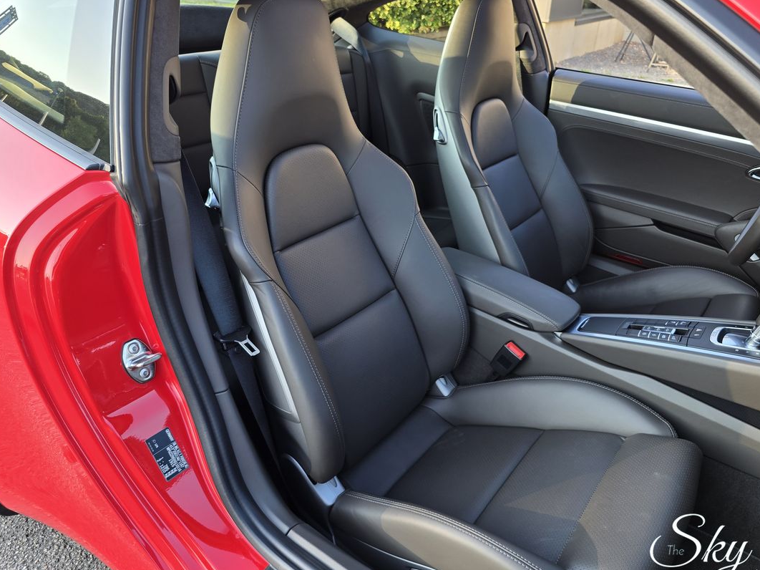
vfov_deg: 53.0
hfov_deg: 67.3
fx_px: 571
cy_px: 298
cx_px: 374
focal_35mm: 26
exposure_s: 1/180
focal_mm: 6.3
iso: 50
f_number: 1.7
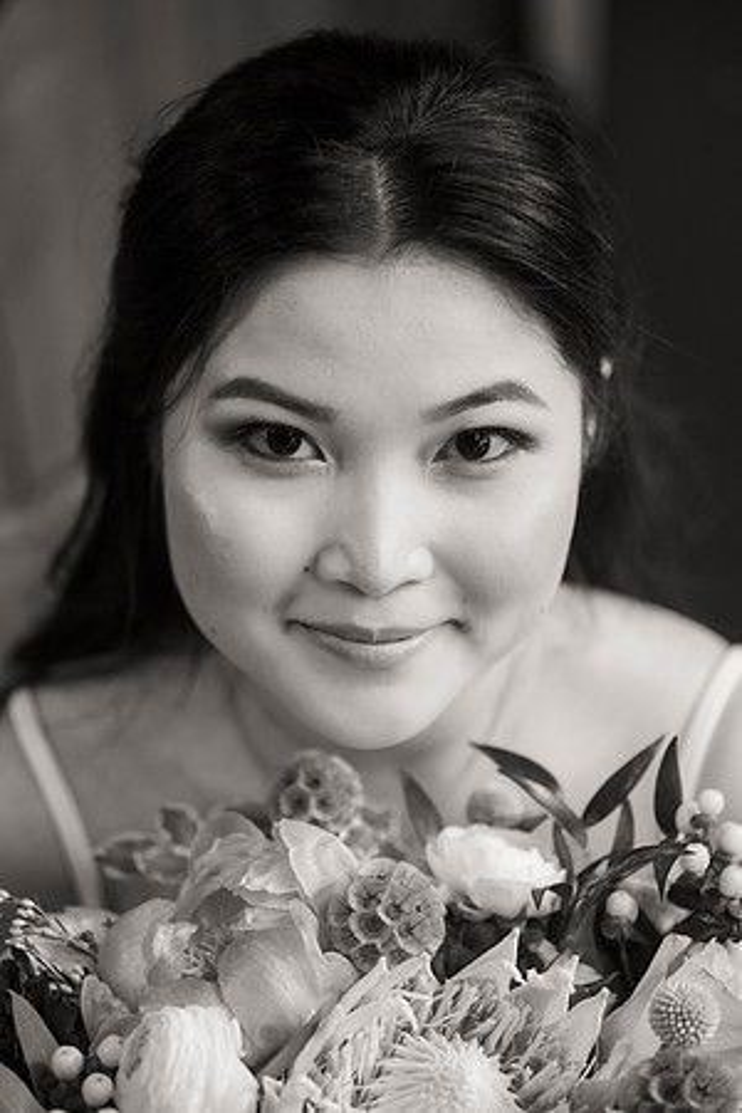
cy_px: 556
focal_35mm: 90
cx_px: 371
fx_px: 2782
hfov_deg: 15.2
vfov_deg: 22.6
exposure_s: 1/100
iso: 1250
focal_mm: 90
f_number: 3.5
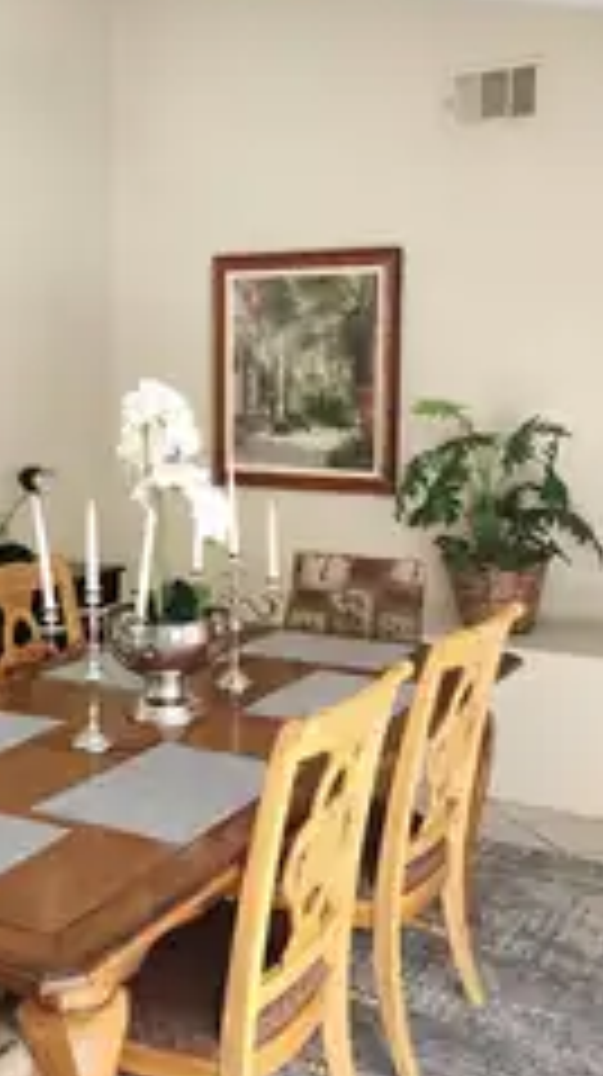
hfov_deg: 28.1
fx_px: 1197
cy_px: 527
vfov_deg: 48.4
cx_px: 212
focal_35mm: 42
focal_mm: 5.4
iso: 200
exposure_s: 1/100
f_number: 1.8
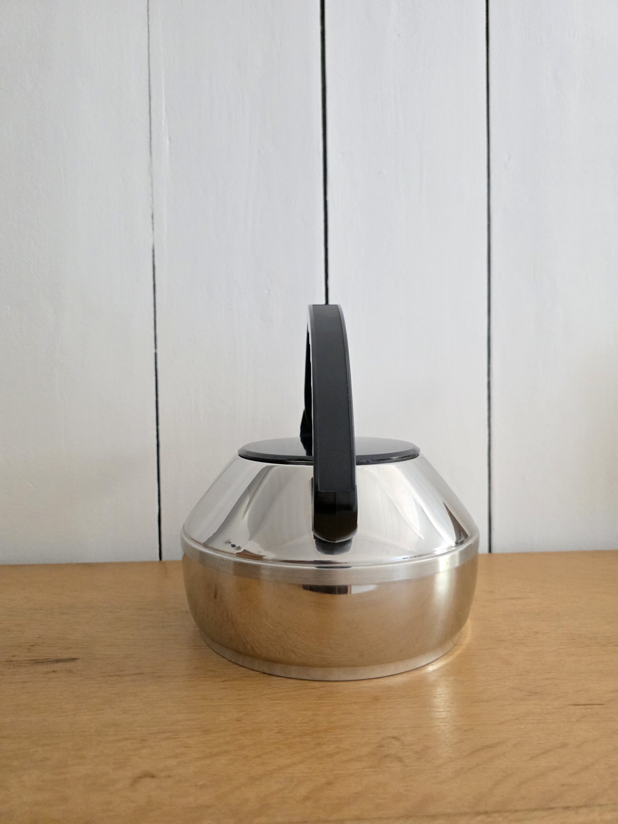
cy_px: 412
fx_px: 547
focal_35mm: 23
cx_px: 309
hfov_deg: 58.9
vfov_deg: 73.9
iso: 1250
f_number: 1.7
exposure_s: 1/120
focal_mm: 6.3
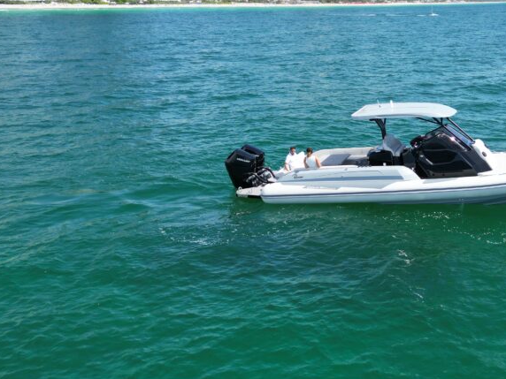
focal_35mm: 43
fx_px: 629
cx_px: 349
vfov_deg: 33.2
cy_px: 119
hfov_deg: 43.1
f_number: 1.7
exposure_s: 1/2500
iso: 140
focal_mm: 6.72
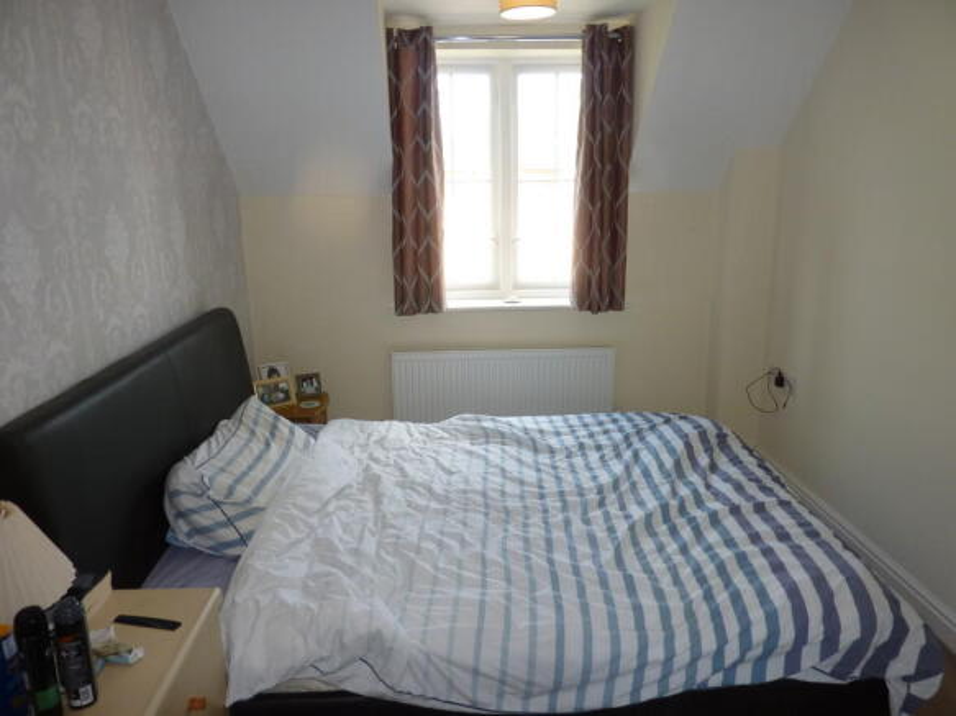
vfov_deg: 54.9
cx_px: 478
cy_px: 358
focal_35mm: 25
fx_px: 690
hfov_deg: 69.4
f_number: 3.3
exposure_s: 1/30
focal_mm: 4.1
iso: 100
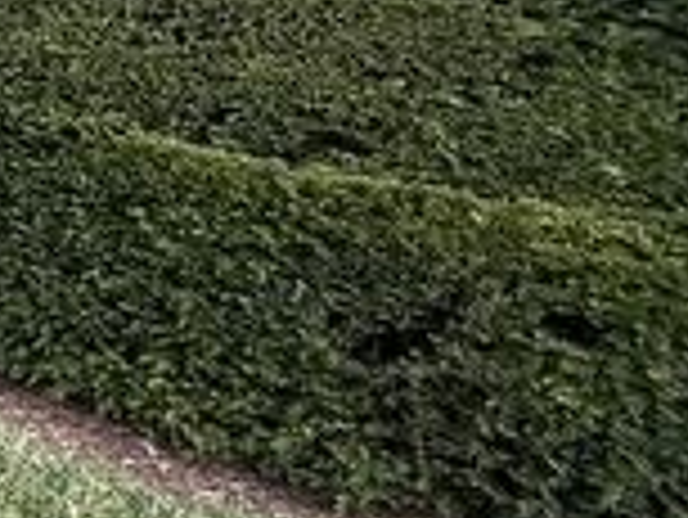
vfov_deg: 18.8
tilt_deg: +0.2
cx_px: -1079
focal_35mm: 73
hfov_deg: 14.0
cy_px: -153
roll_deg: +3.0
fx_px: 1452
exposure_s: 1/280
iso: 64
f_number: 2.2
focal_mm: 2.22
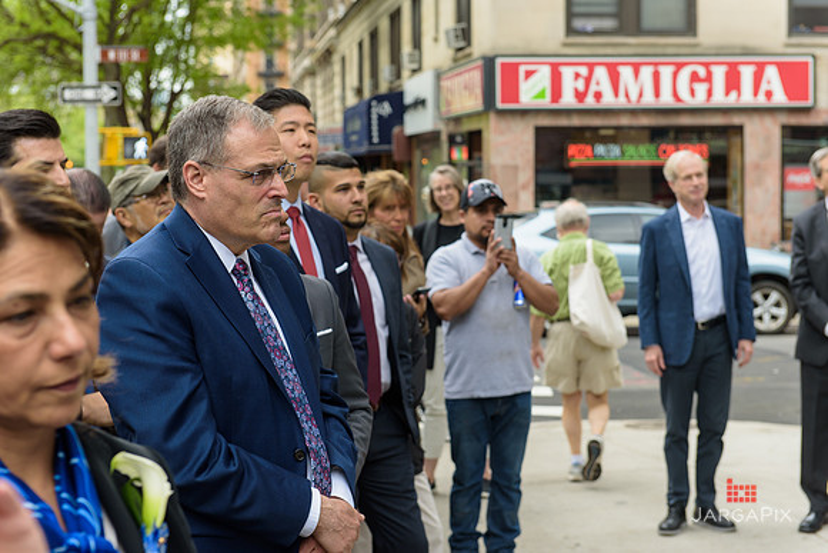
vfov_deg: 19.5
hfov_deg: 28.8
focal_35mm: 70
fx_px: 1610
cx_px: 414
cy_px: 276
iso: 200
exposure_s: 1/250
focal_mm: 70
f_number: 5
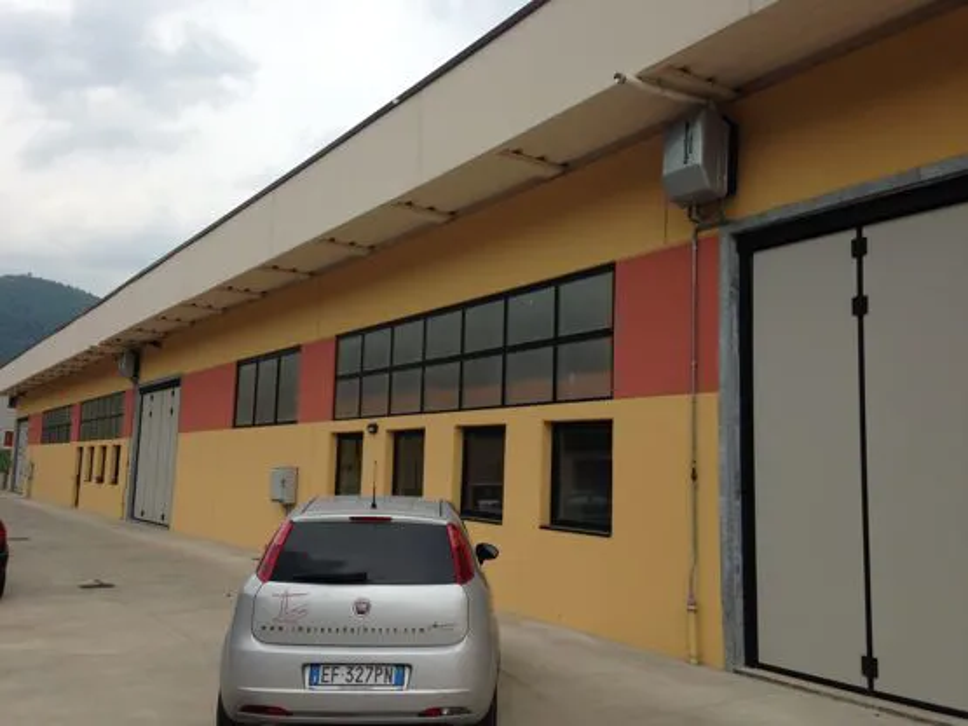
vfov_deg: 42.9
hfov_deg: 55.4
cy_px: 363
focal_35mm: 33
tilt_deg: +7.4
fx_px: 923
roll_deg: -3.0
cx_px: 484
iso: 50
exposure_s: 1/1595
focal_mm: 4.12
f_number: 2.4
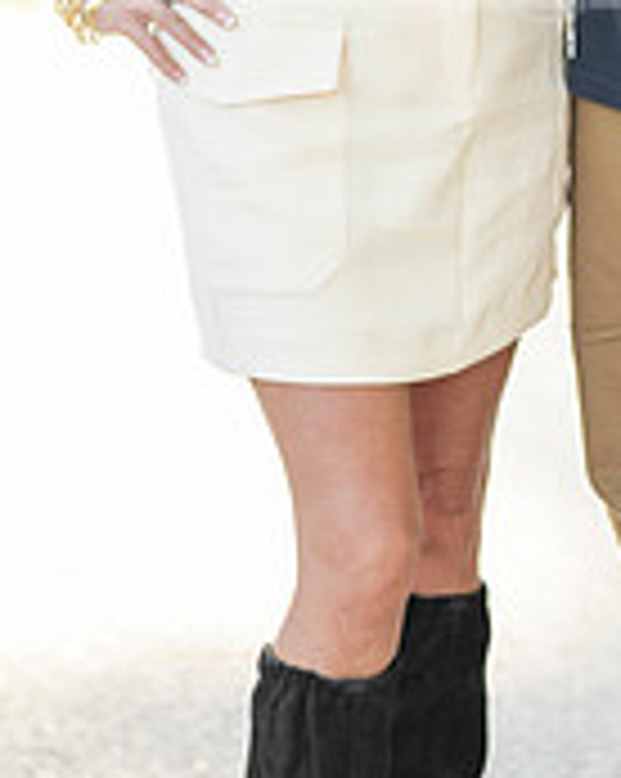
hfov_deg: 7.4
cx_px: 544
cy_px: -180
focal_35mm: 208
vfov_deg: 9.2
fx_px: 4787
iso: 400
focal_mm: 85
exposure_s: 1/400
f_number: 2.2
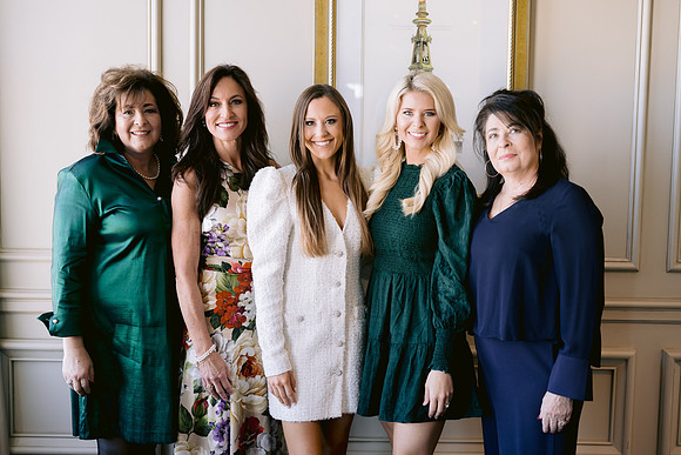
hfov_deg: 39.6
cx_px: 340
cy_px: 228
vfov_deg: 27.0
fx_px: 946
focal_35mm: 50
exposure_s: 1/320
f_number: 2.8
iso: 800
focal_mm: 50
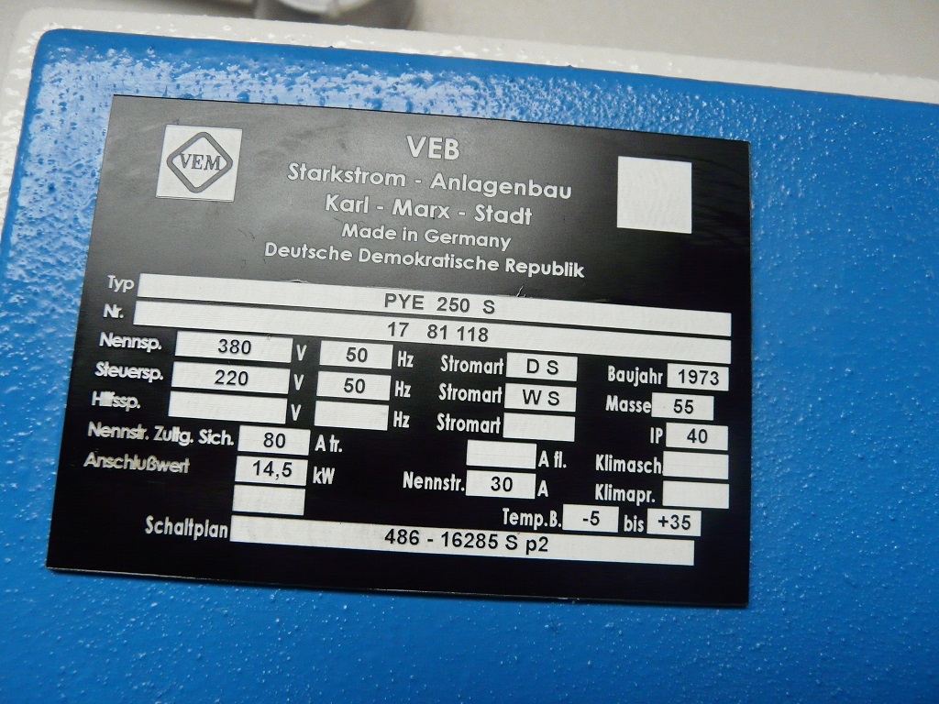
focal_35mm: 28
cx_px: 470
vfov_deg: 49.7
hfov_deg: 63.4
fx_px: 760
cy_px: 352
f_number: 2.8
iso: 400
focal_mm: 4.6
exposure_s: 1/50
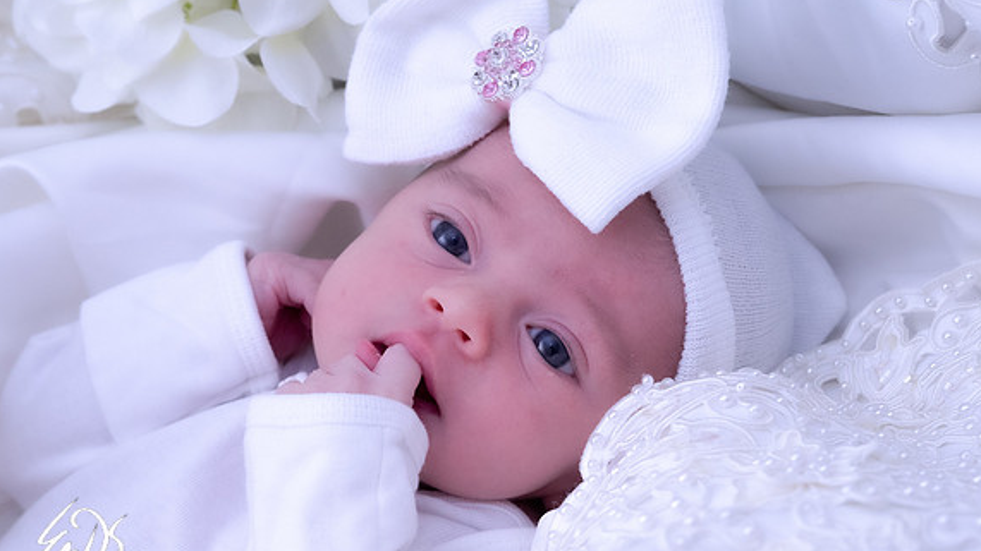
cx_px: 336
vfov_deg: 14.4
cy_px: 374
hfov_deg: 25.2
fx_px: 2185
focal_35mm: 84
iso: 1600
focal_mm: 50
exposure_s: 1/125
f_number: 5.6
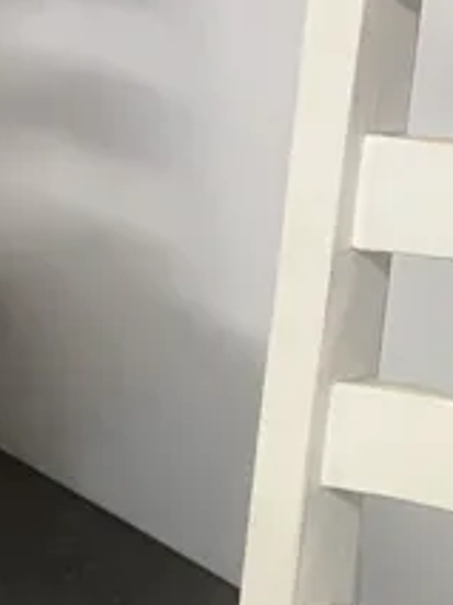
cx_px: 405
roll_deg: -0.6
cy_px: 990
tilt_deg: -34.4
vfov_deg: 13.5
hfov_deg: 10.9
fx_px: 2356
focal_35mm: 135
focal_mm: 3.99
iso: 160
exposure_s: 1/50
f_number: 1.8
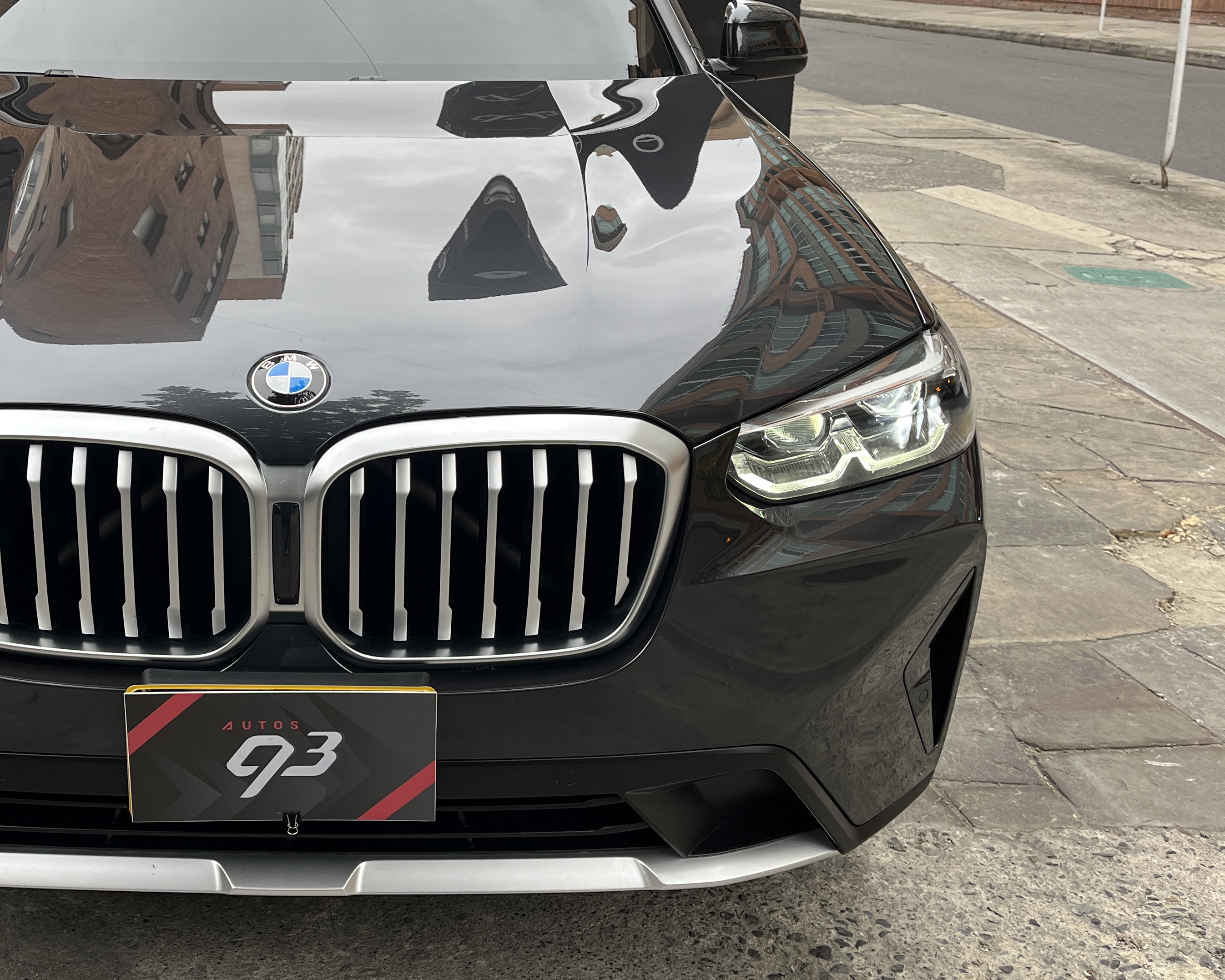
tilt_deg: -17.3
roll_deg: +1.5
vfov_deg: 39.0
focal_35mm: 38
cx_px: 327
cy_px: 381
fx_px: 1378
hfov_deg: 46.5
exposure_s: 1/489
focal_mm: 5.1
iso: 80
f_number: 1.6
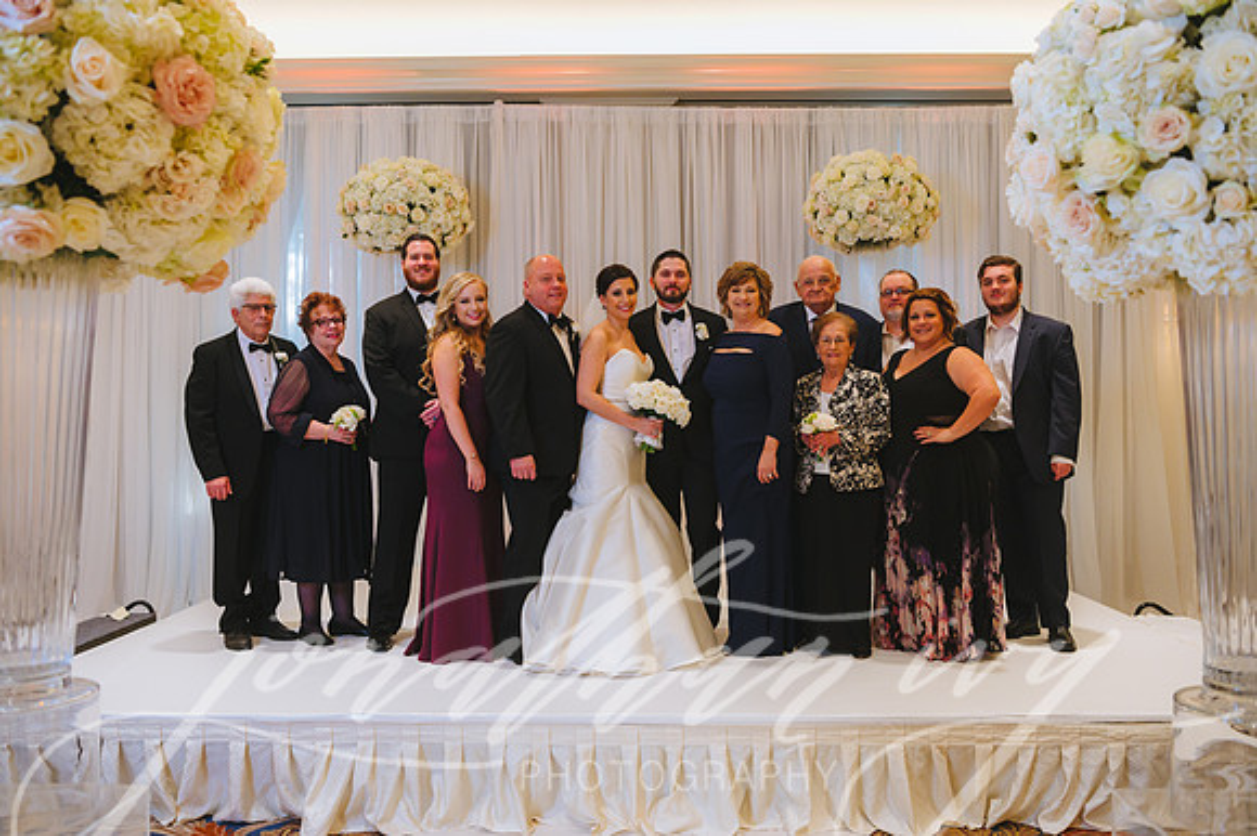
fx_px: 1117
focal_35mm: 32
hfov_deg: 58.7
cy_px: 418
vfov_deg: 41.1
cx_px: 628
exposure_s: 1/160
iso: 2000
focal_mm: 32
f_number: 4
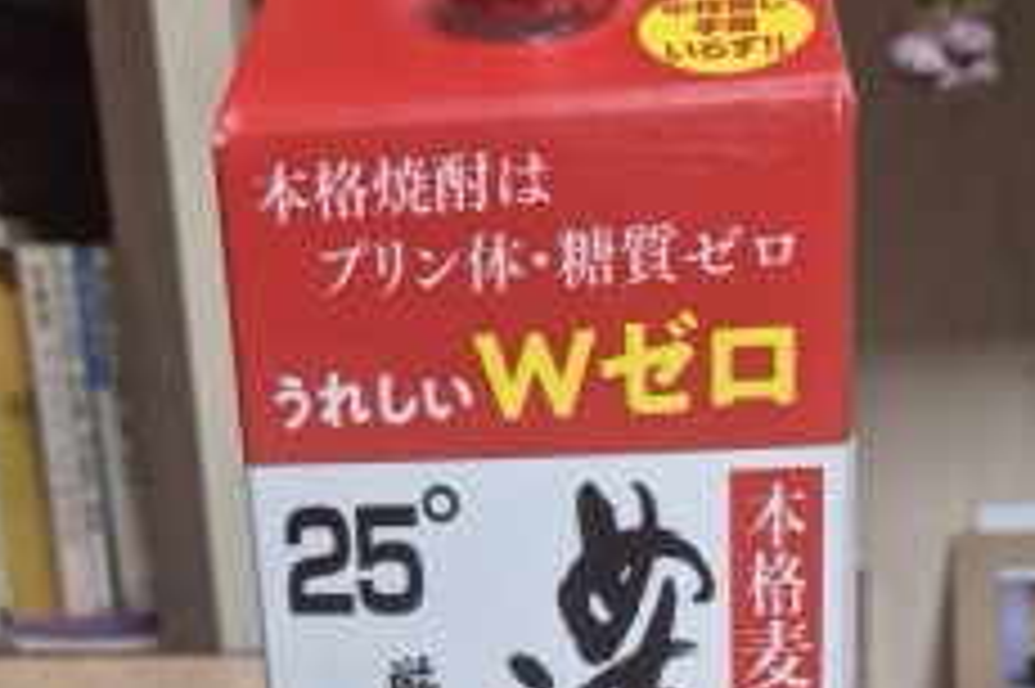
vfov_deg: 25.7
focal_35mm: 50
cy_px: 679
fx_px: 1436
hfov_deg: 39.6
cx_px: 500
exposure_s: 1/120
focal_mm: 5.4
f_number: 1.8
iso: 250
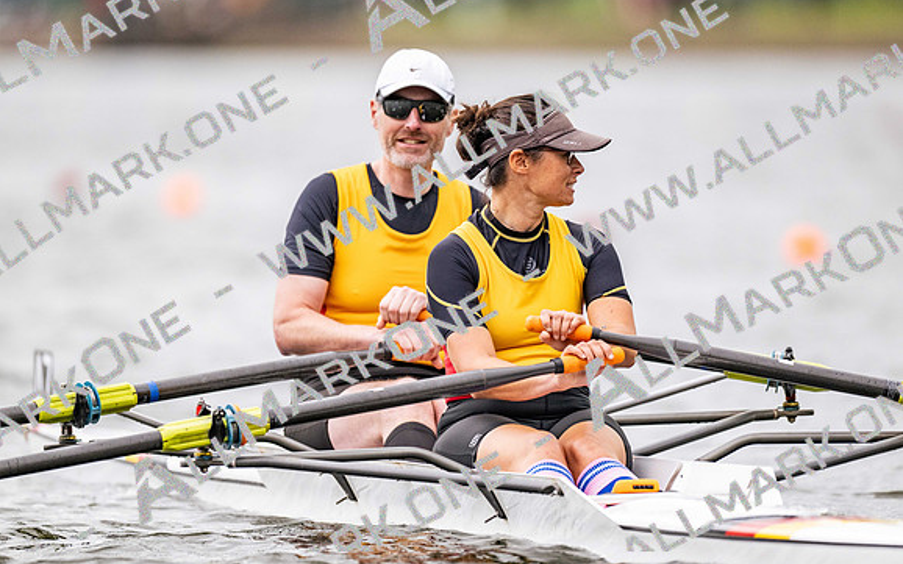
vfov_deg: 2.1
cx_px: 452
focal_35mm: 614
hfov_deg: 3.4
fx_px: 15107
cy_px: 284
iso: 1250
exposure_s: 1/2500
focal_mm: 600
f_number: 4
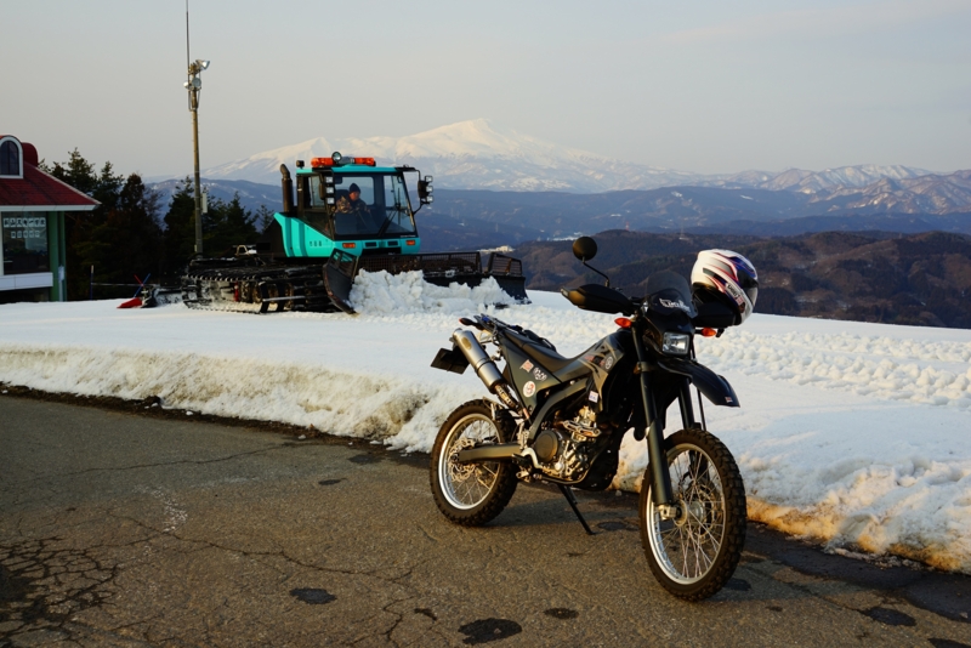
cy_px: 324
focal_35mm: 38
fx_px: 1025
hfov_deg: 50.7
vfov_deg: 35.1
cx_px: 486
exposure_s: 1/90
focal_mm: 38
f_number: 8
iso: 100
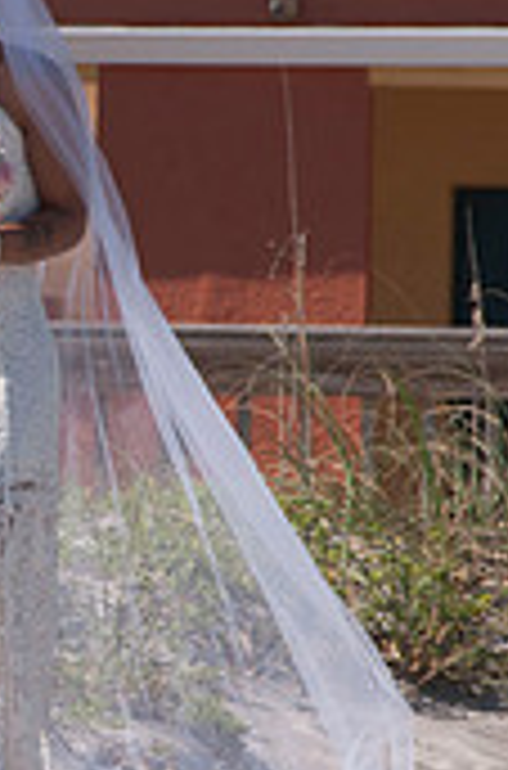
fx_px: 14331
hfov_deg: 2.0
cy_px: 383
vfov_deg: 3.1
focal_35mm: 673
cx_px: -115
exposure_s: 1/250
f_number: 11
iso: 100
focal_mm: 170
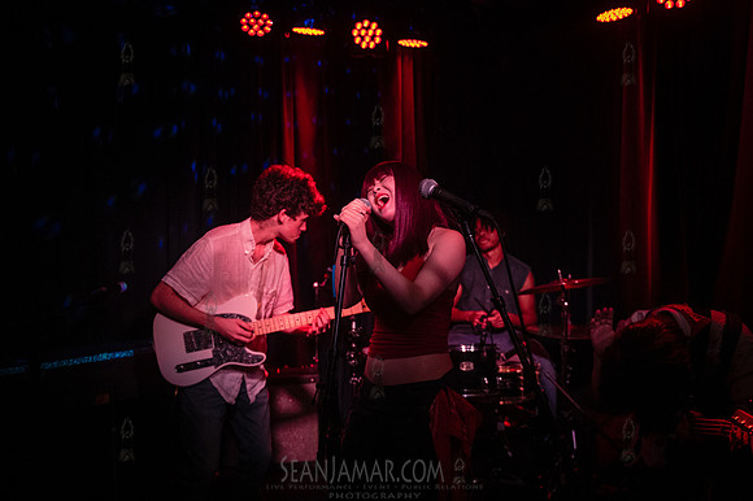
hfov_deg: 60.3
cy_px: 250
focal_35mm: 31
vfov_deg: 42.3
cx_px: 376
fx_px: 648
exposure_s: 1/400
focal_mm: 31
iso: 8000
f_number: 2.8
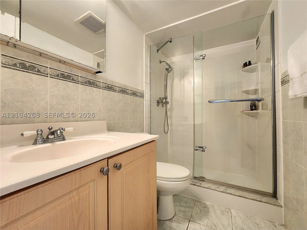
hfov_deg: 106.2
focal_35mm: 13
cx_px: 154
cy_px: 115
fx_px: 115
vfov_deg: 89.9
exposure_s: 1/60.2
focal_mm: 2.2
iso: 320
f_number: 2.2
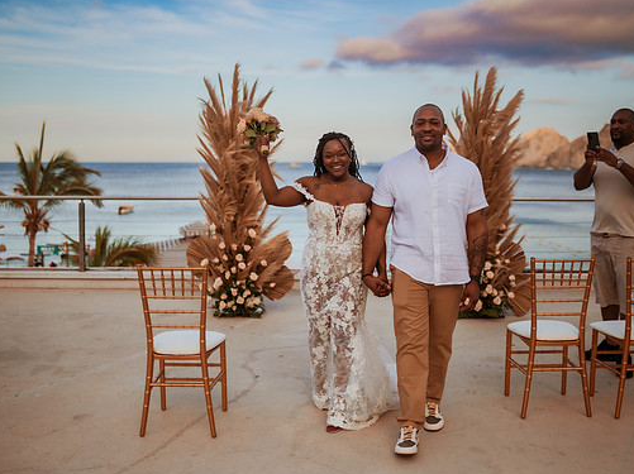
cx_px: 339
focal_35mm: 40
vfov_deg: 35.9
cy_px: 236
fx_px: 732
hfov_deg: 46.8
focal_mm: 35
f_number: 1.6
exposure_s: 1/8000
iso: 250
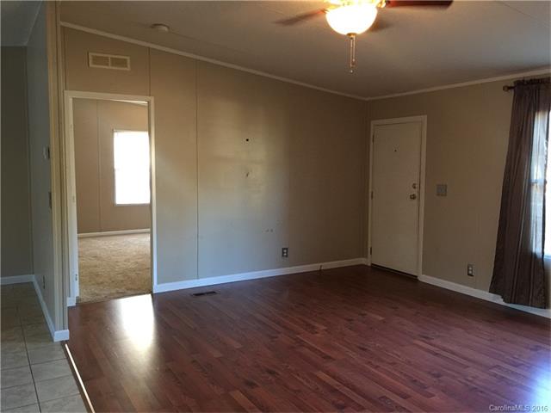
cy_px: 206
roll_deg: -0.1
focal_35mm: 29
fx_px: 462
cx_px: 276
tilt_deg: -4.6
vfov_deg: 48.2
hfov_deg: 61.7
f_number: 2.2
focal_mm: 4.15
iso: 160
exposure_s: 1/15
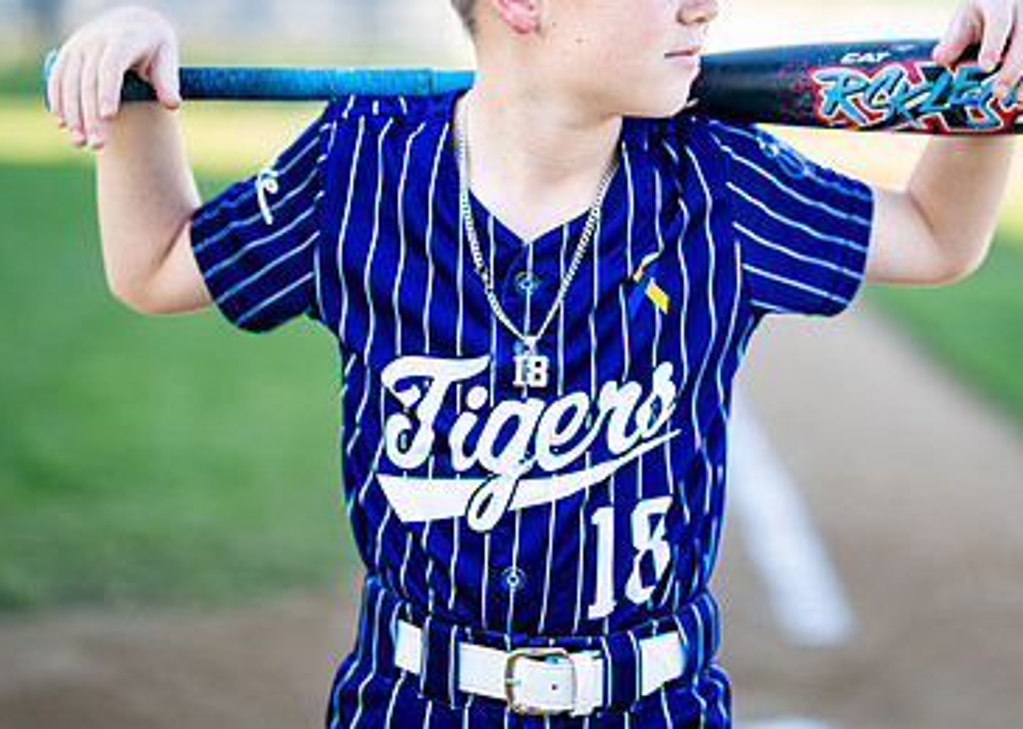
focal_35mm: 91
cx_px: 621
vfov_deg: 15.6
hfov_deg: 21.9
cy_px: 123
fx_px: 2641
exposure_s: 1/1250
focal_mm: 50
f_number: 1.2
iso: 100
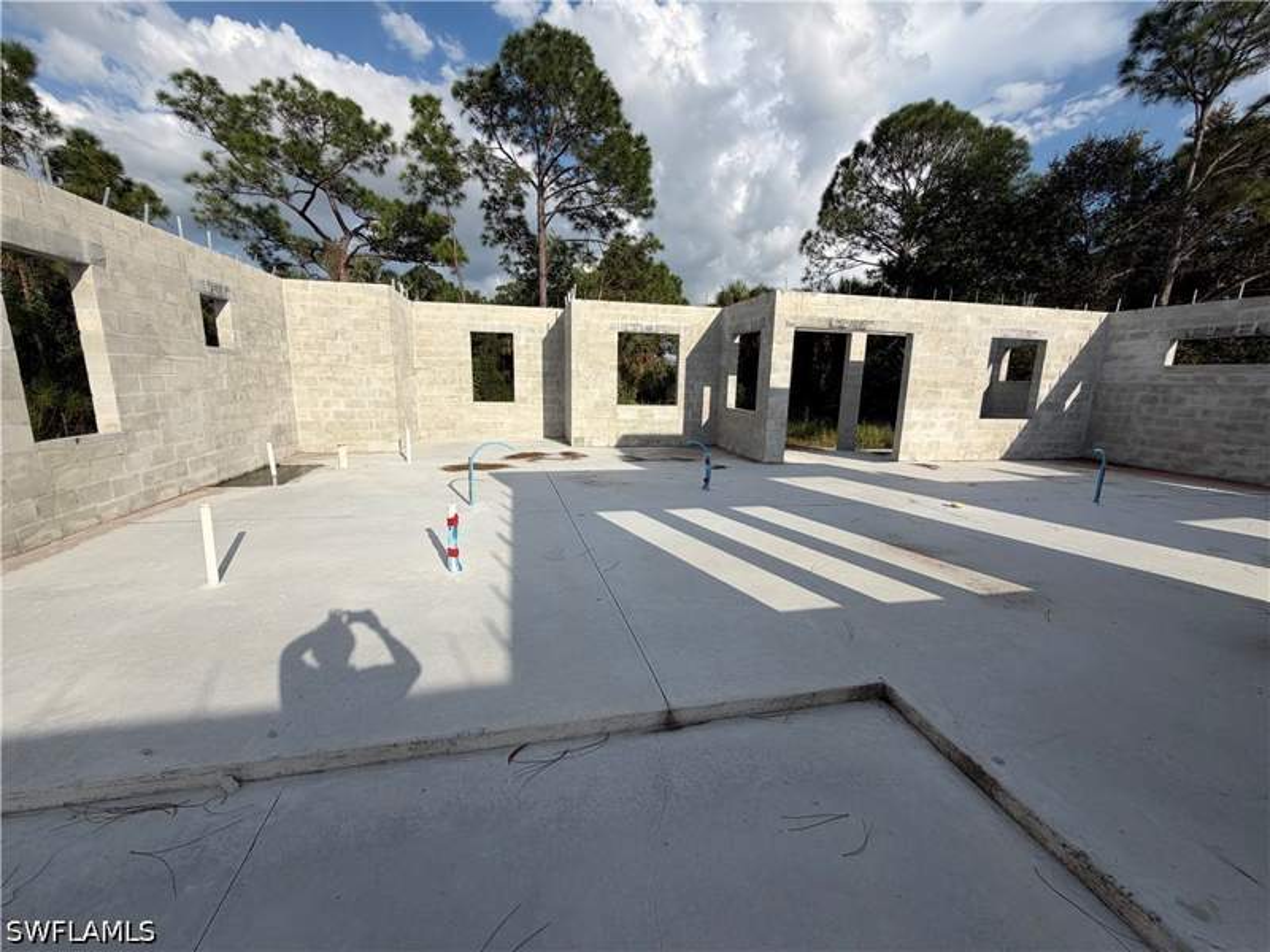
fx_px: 514
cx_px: 635
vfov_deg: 85.7
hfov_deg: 102.1
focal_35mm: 14
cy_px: 476
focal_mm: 2.22
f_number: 2.2
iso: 20
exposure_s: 1/1211
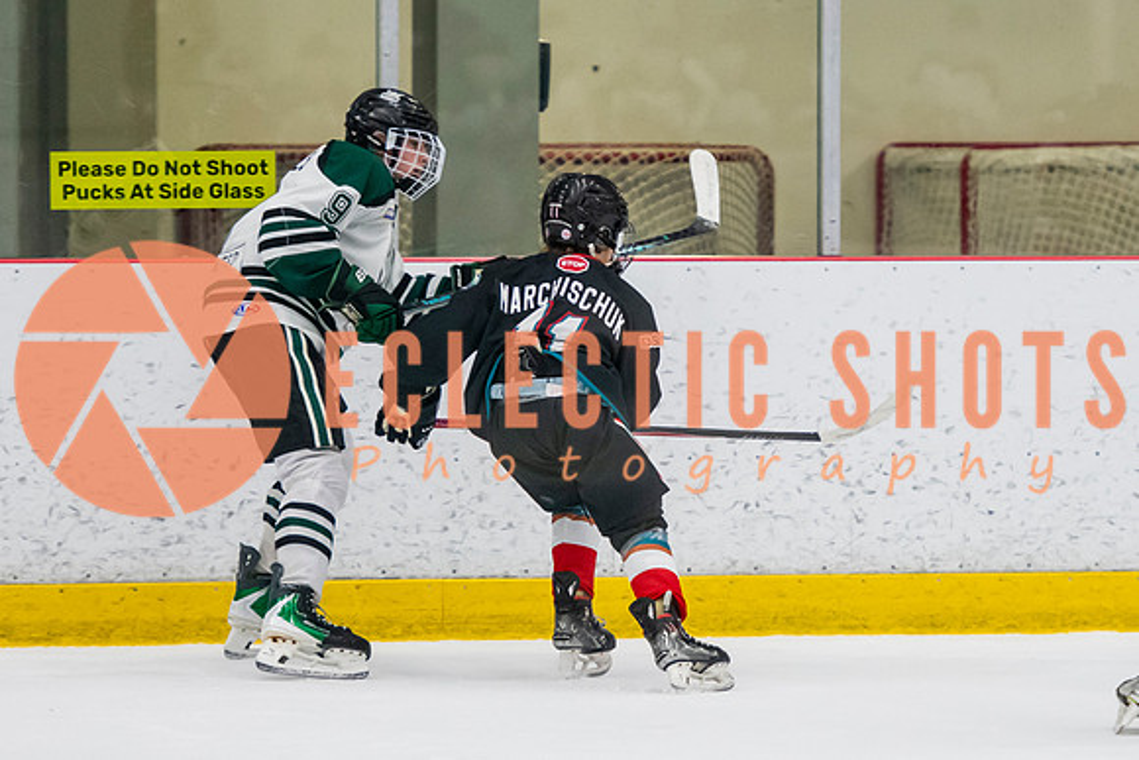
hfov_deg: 6.5
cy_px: 339
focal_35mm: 317
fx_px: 10043
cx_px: 645
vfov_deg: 4.3
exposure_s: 1/640
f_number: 3.2
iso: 2000
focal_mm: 145
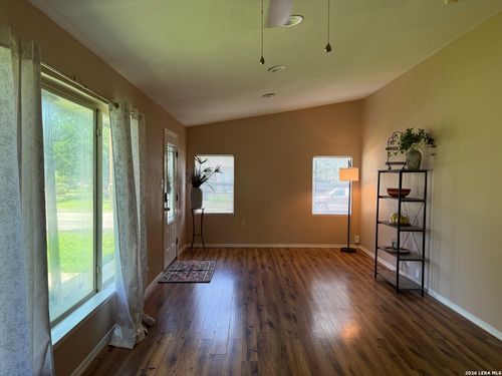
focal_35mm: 24
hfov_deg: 71.6
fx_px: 348
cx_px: 251
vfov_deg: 56.8
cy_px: 188
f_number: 1.78
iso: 125
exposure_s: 1/226
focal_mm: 6.76
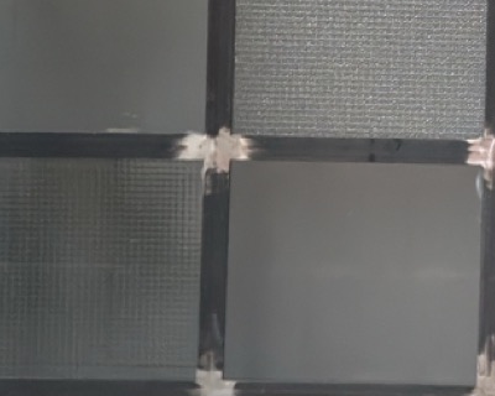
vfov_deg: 10.2
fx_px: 2198
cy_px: -30
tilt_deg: +0.9
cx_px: 573
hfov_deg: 12.6
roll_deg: -1.0
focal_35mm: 150
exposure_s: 1/121
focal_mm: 6.76
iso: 400
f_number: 1.78
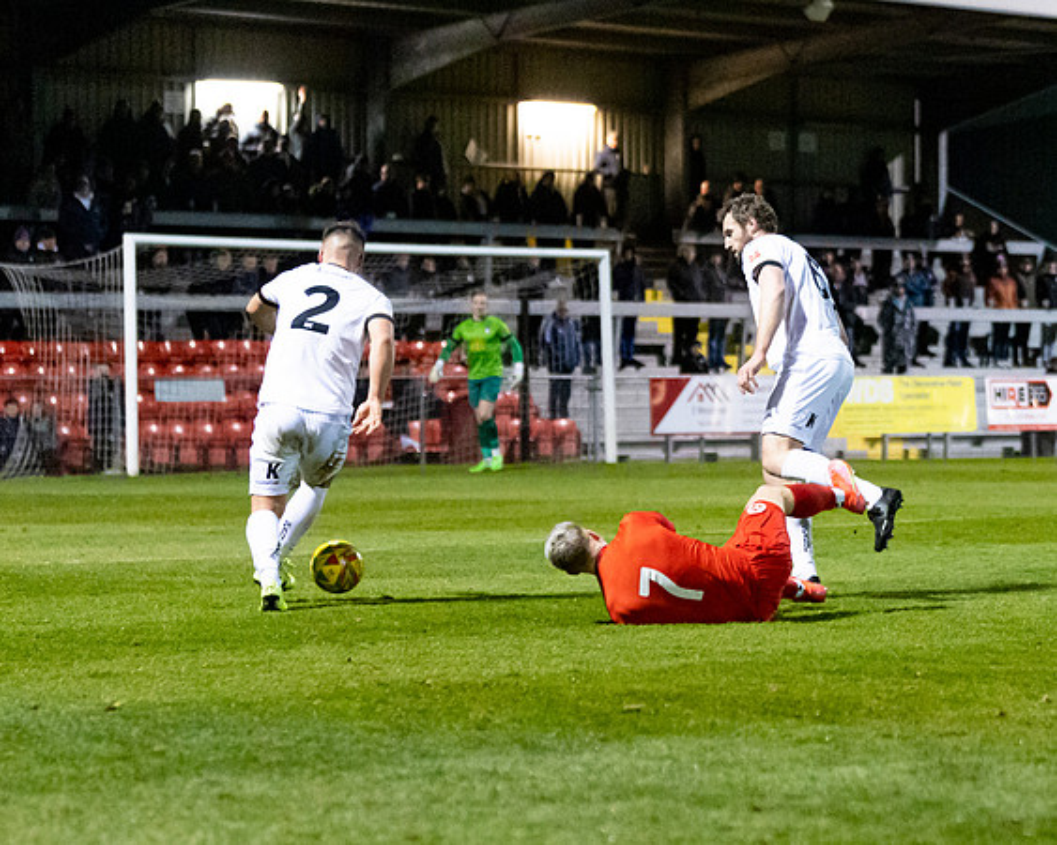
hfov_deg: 14.1
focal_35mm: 136
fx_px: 4252
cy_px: 503
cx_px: 805
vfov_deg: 11.3
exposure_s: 1/1250
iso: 8000
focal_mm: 86
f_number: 2.8
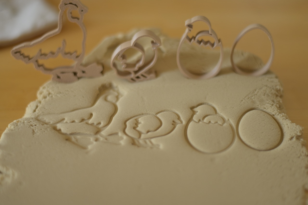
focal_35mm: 50
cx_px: 154
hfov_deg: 39.6
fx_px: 428
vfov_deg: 27.0
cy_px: 102
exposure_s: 1/100
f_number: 1.8
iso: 100
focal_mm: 50
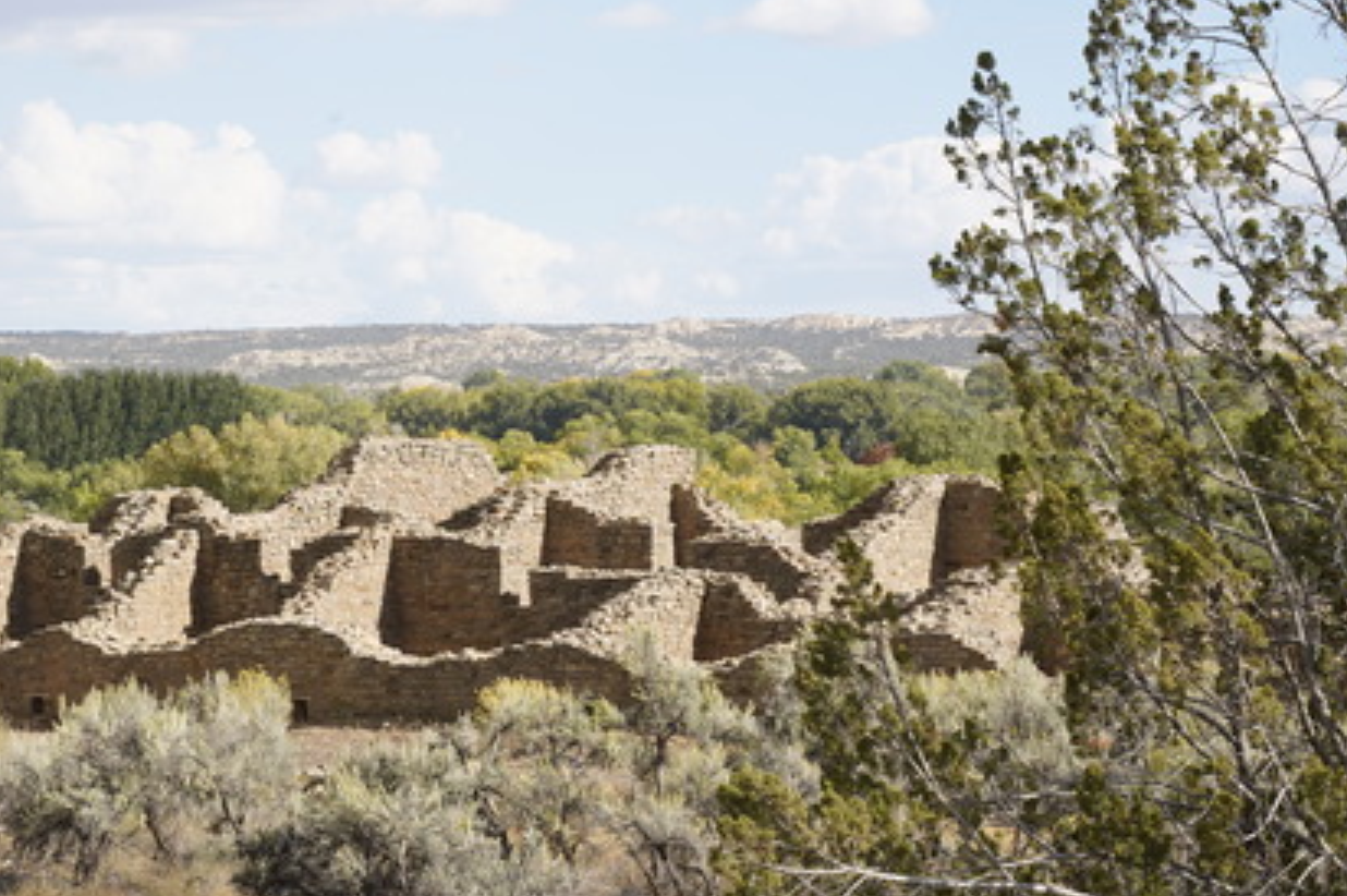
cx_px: 468
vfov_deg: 10.4
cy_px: 600
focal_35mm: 132
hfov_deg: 15.5
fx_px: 4935
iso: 160
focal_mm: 97
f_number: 14
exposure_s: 1/100
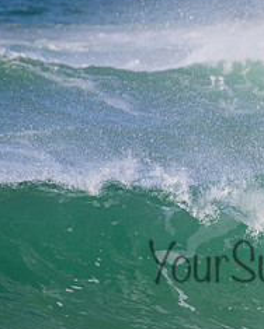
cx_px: 293
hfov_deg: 0.8
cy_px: 250
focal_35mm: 1853
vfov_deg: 1.0
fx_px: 18098
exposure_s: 1/2000
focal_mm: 800
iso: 1100
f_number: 11
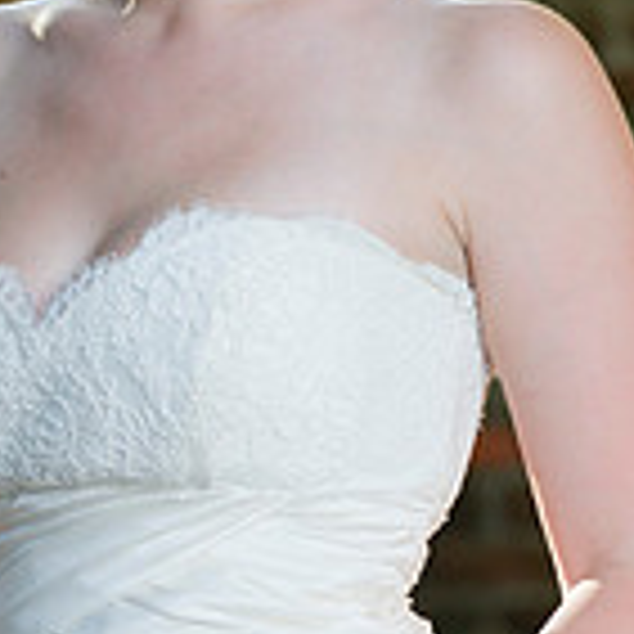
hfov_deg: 4.2
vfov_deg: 4.2
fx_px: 8703
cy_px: 153
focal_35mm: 420
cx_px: 277
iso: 400
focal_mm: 155
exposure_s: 1/60
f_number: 5
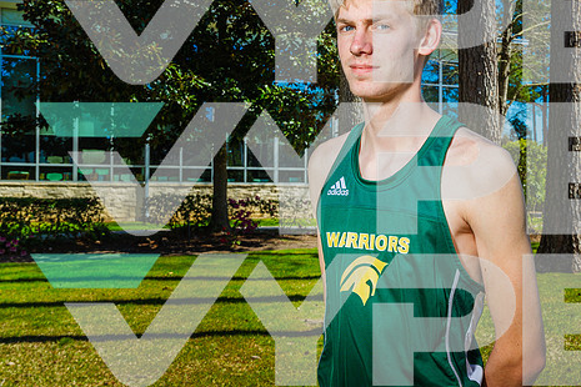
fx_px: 807
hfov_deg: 39.4
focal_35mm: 50
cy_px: 169
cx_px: 352
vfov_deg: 27.0
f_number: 11
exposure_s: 1/125
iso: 100
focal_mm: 40
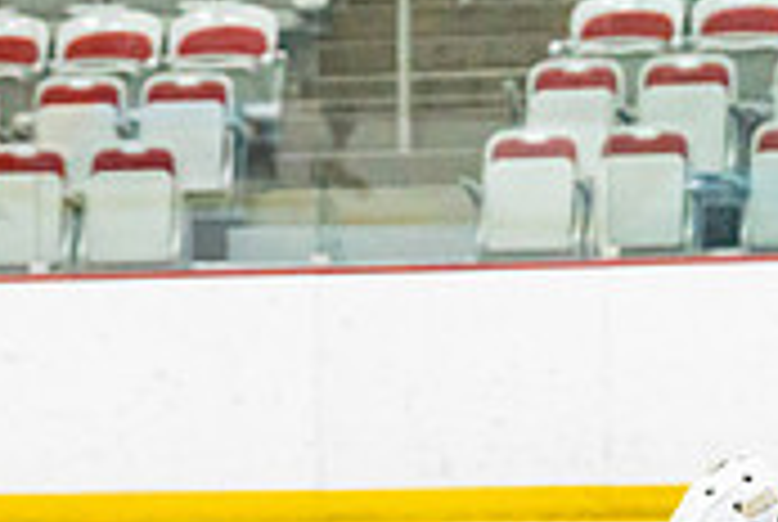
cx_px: -353
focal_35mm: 302
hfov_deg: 6.7
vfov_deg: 4.5
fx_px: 6538
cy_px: 824
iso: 3200
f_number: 2.8
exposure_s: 1/1250
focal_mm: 70
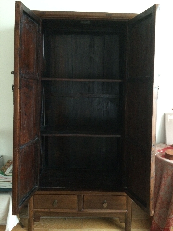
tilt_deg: -11.5
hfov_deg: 48.2
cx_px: 86
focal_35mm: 29
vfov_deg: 61.7
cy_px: 116
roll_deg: -1.2
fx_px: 193
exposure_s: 1/17
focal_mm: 4.15
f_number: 2.2
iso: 640
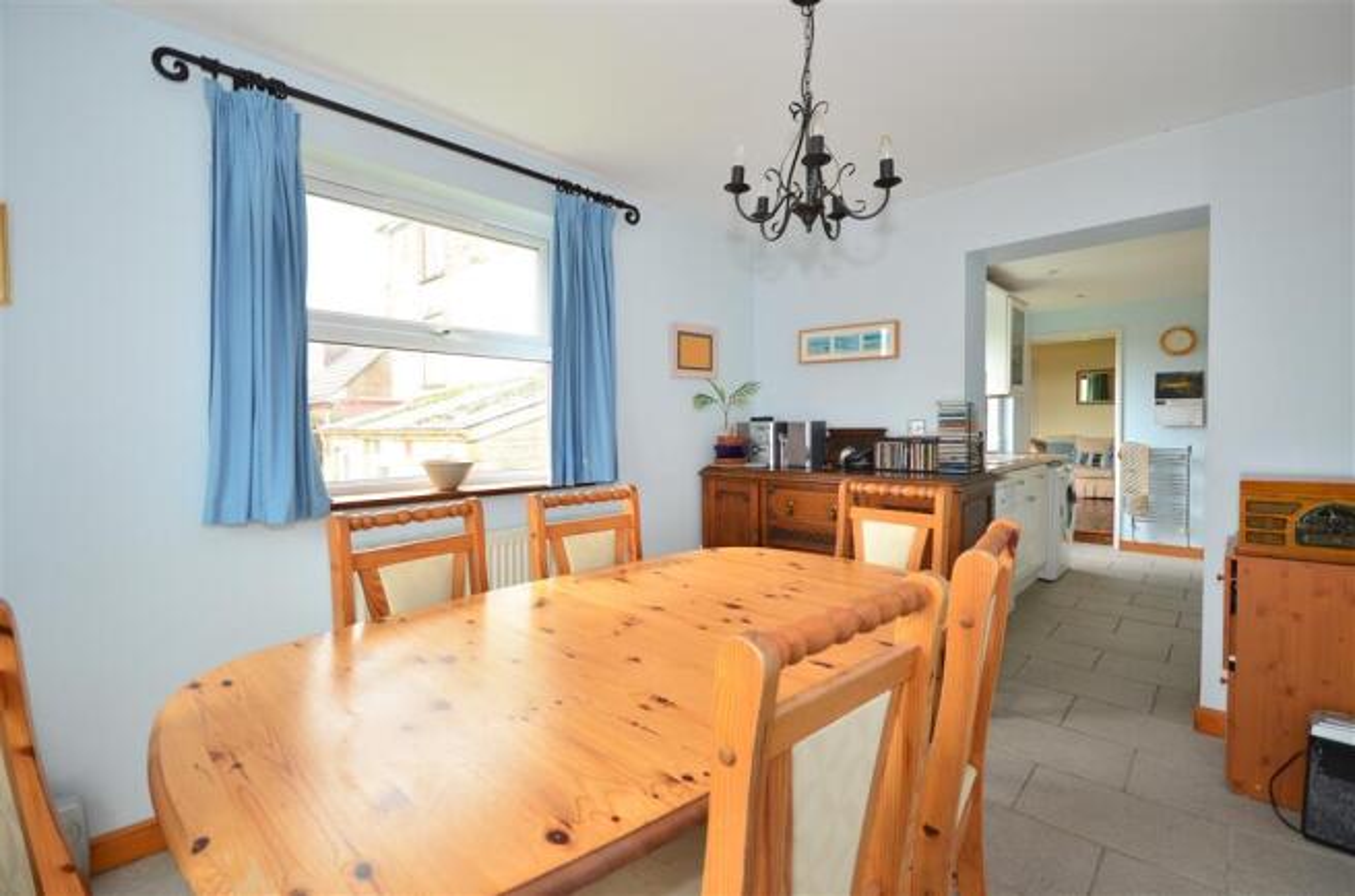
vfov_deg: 77.0
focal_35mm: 15
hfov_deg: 100.5
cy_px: 448
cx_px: 678
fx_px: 563
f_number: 5
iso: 200
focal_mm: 10
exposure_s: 1/15
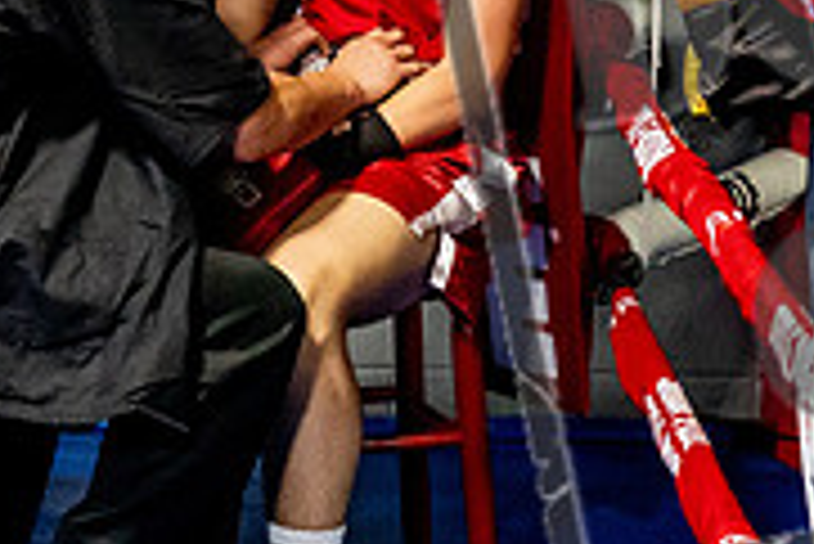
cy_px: -151
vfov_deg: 8.1
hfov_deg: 12.3
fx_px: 3779
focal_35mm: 167
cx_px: 414
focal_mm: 35
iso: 5000
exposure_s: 1/800
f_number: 2.8
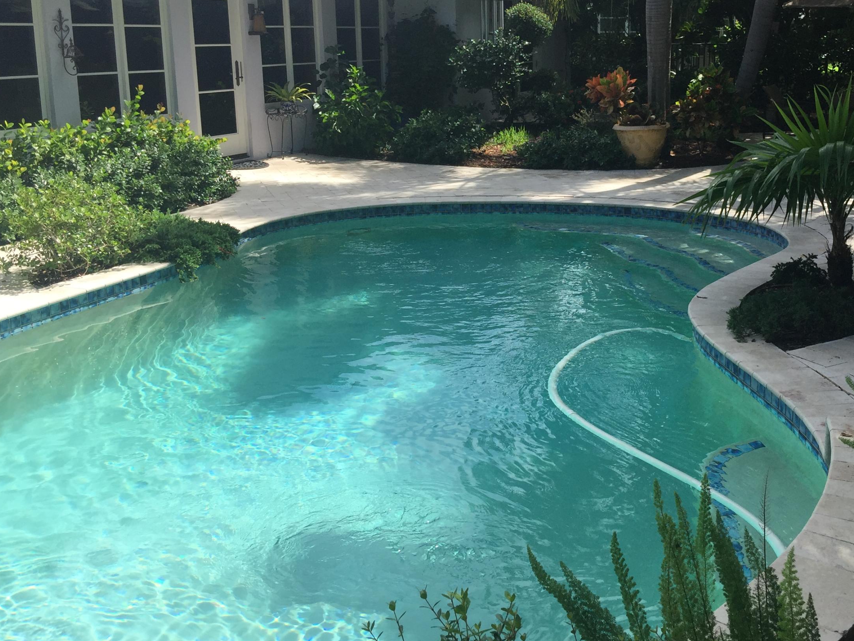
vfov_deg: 35.8
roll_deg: -0.4
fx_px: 987
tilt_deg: -11.1
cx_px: 559
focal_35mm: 40
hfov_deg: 46.2
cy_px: 253
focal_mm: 4.15
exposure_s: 1/1364
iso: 32
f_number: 2.2
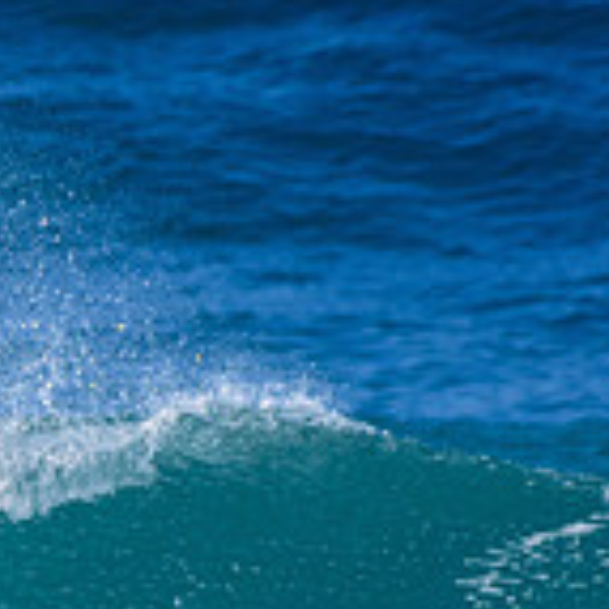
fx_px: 51632
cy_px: 530
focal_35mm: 2594
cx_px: -549
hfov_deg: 0.7
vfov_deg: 0.7
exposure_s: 1/2000
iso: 360
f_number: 5.6
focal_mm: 500
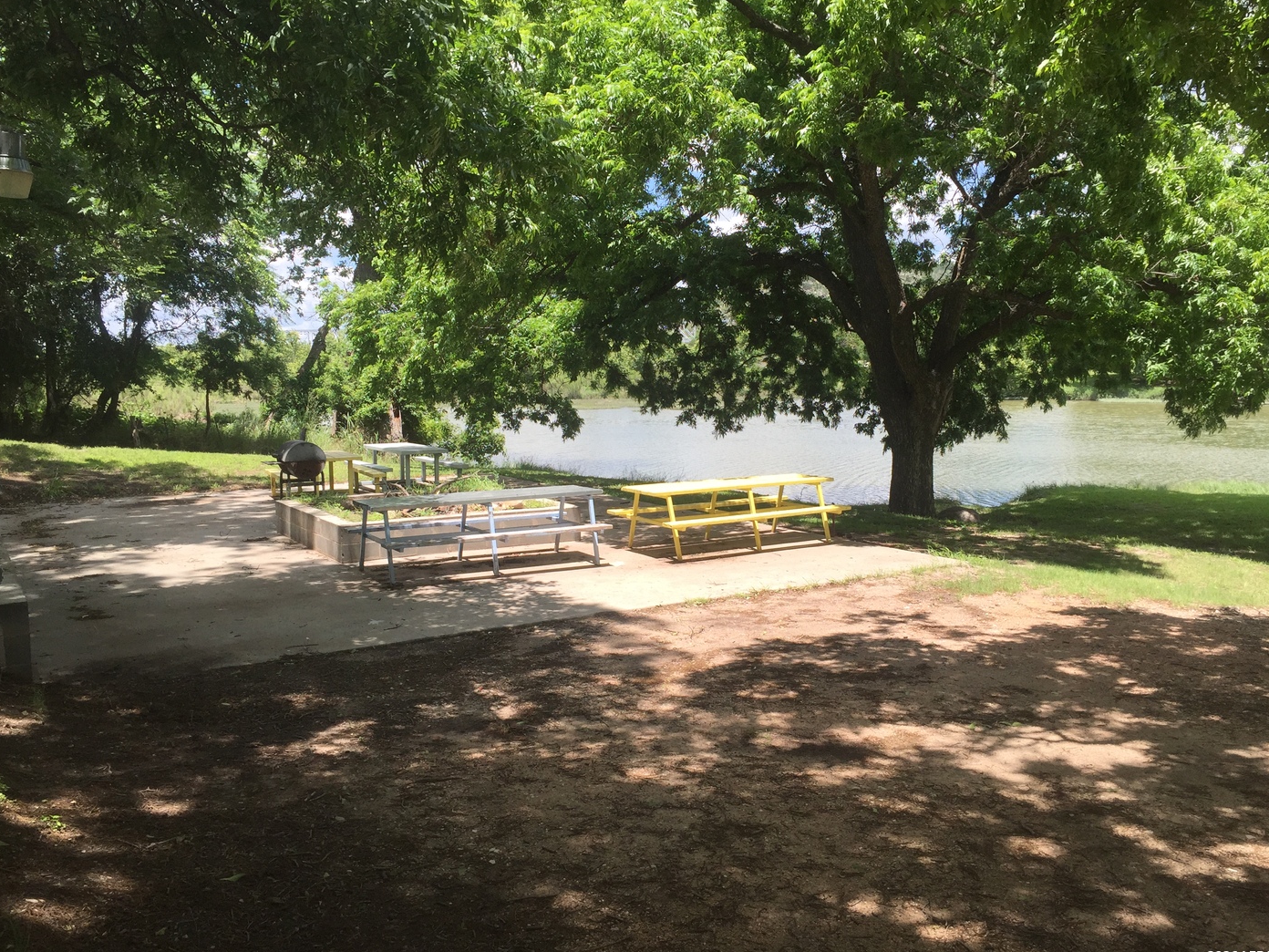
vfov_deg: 46.8
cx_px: 647
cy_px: 471
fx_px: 1100
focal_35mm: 30
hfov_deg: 60.0
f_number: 2.2
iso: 32
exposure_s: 1/898
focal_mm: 4.15
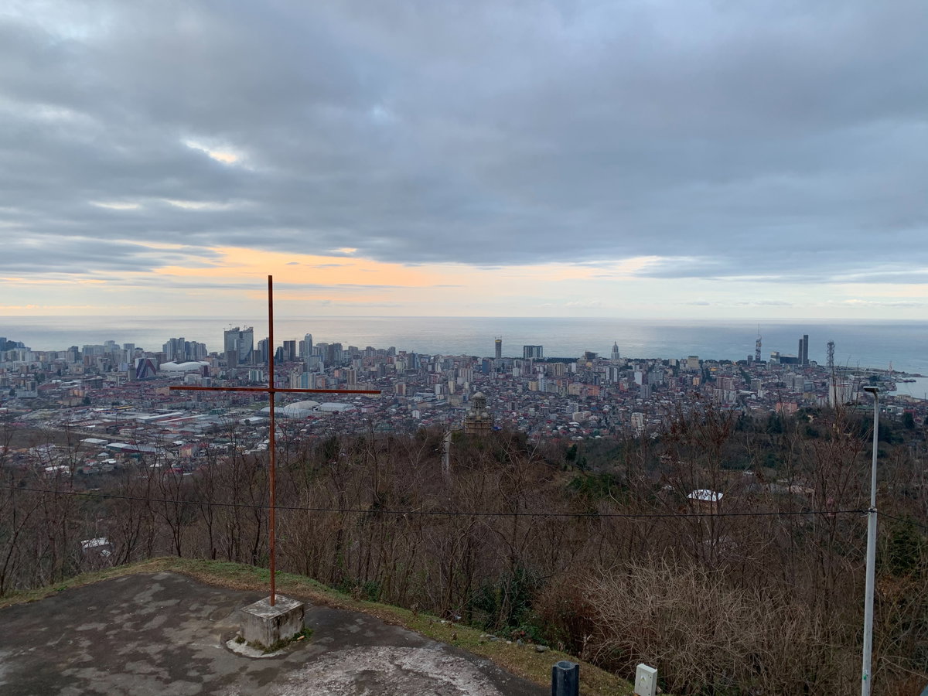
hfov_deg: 67.3
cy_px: 348
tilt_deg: -3.6
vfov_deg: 53.1
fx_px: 697
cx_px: 464
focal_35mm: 26
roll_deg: -0.3
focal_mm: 4.25
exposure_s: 1/128
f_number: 1.8
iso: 25
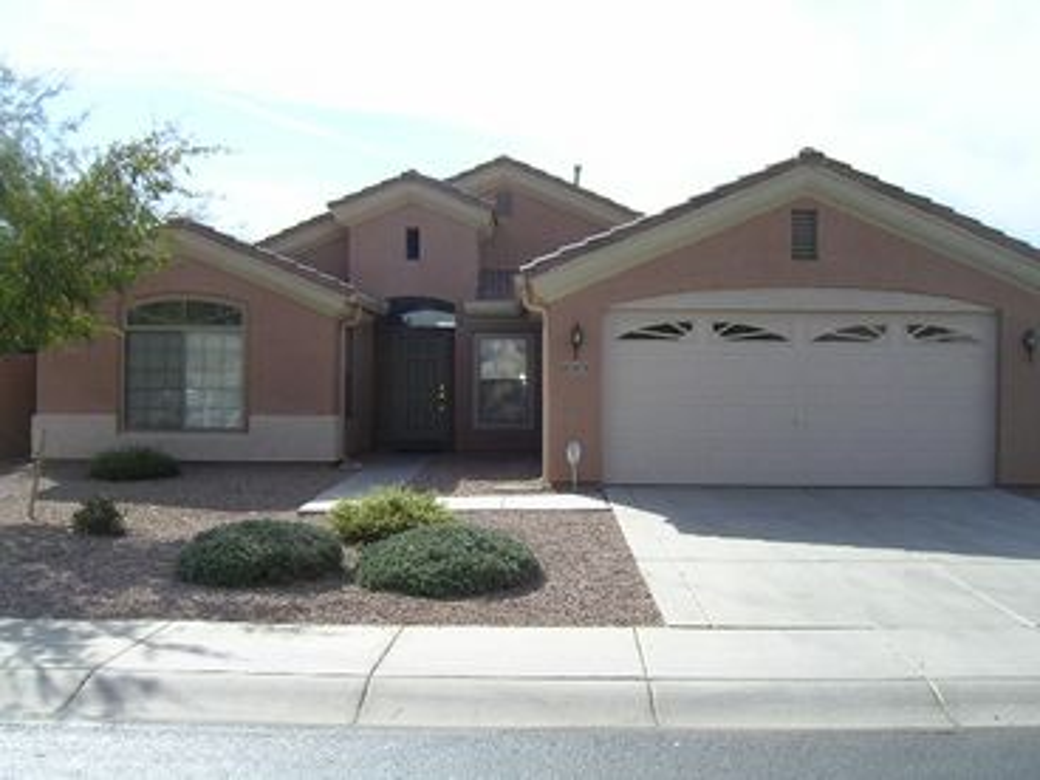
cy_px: 390
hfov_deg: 51.4
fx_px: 1082
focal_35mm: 36
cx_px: 520
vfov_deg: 39.7
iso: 71
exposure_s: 1/555
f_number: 4.8
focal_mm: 5.6
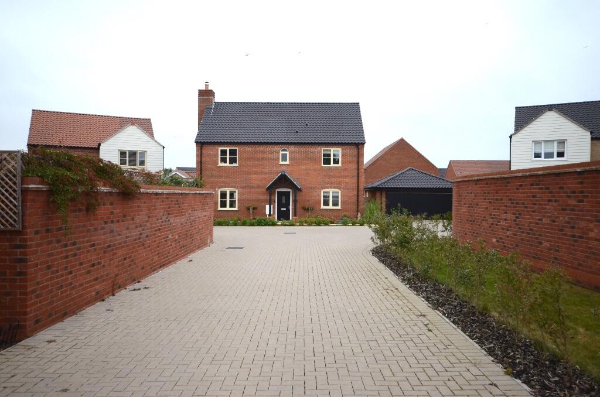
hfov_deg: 67.5
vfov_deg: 47.7
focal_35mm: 27
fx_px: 449
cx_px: 300
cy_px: 198
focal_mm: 18
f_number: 5.6
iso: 1100
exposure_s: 1/1600
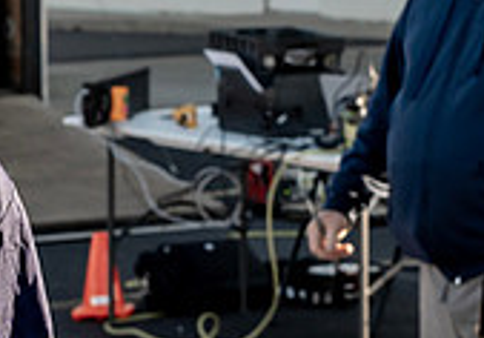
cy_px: 345
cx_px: 119
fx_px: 3165
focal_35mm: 232
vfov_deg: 6.1
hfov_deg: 8.7
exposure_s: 1/500
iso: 250
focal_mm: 35
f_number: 5
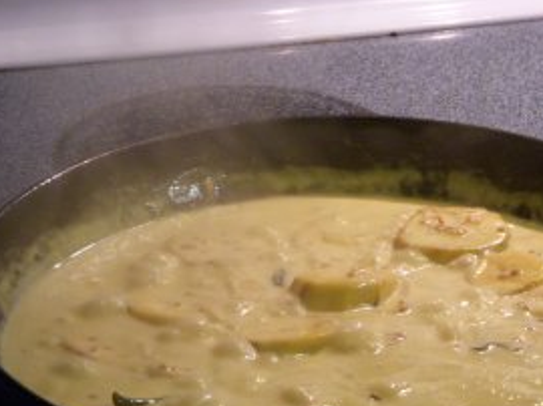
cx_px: 390
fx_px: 2649
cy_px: 281
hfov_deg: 11.7
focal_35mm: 169
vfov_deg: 8.8
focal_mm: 18.9
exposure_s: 1/15
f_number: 4.2
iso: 400
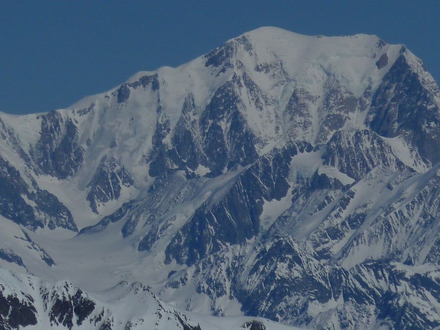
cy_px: 165
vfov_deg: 2.4
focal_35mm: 624
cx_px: 220
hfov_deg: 3.2
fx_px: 7932
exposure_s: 1/2000
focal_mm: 49.2
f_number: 6.3
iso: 80
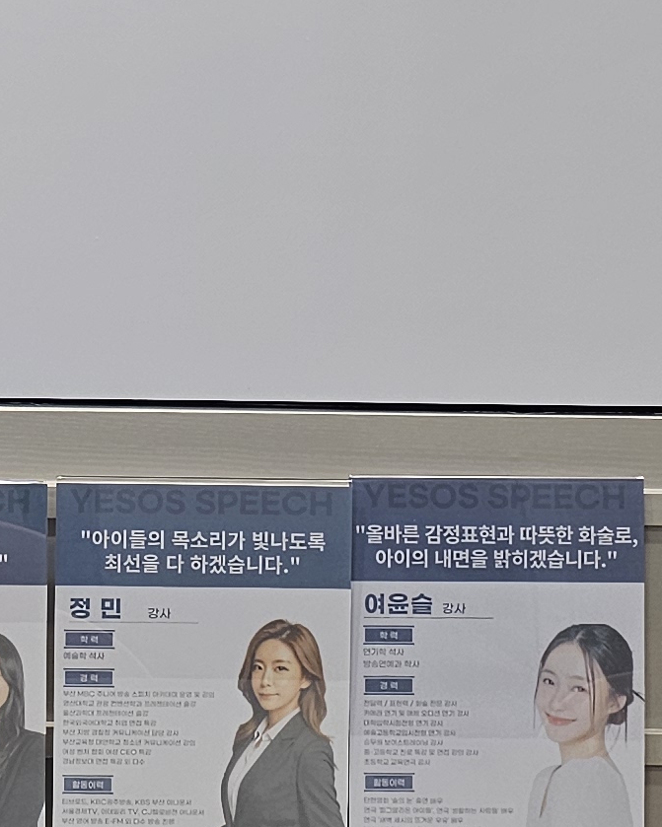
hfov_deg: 14.1
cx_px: -40
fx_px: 2621
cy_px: 71
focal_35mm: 107
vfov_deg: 17.7
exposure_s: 1/120
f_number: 1.7
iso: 100
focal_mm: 6.3
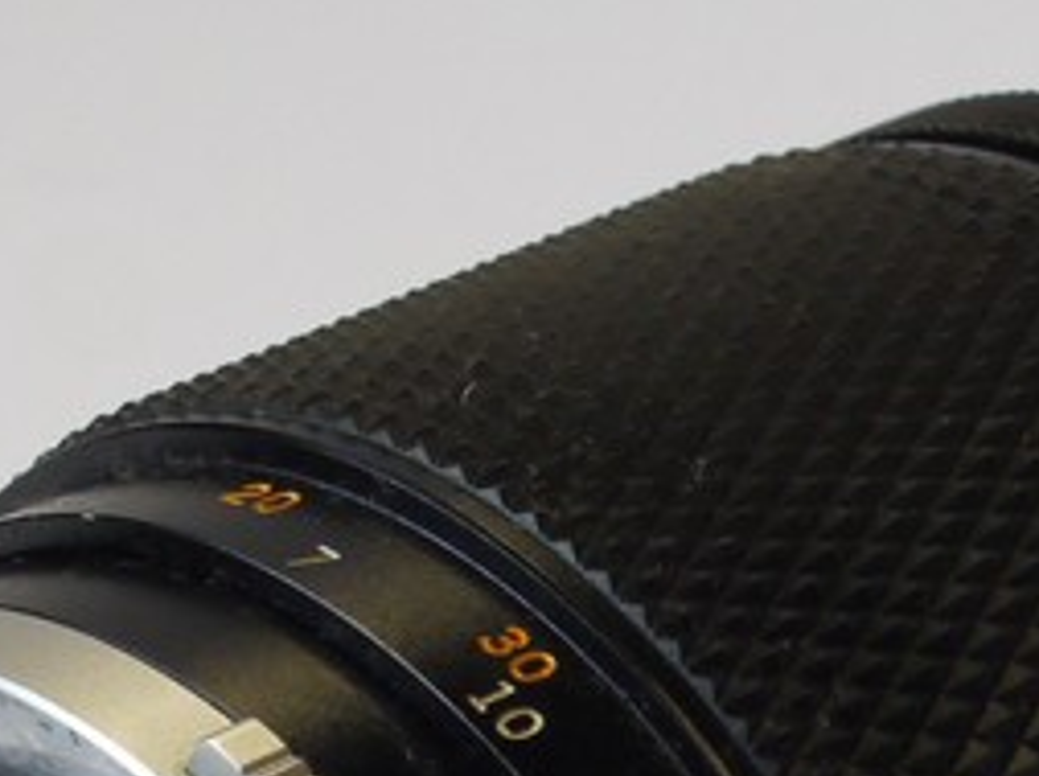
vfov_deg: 5.2
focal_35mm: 285
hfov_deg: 6.9
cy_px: 1162
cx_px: 1179
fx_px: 8542
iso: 400
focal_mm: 30
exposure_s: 1/25
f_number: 10
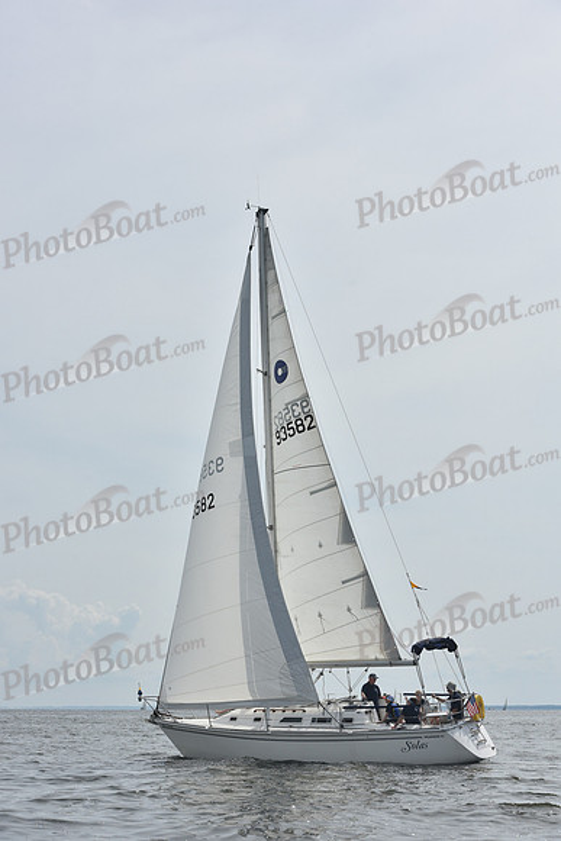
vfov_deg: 28.8
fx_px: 1635
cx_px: 280
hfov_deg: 19.5
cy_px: 420
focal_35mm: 70
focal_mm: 70
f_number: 11
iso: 320
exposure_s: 1/1250
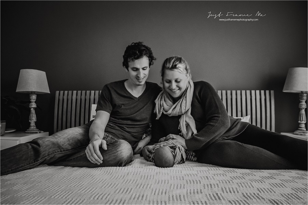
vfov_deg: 47.9
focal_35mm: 27
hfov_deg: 67.4
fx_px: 231
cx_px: 154
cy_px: 102
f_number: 3.5
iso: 3200
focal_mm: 18
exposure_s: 1/400
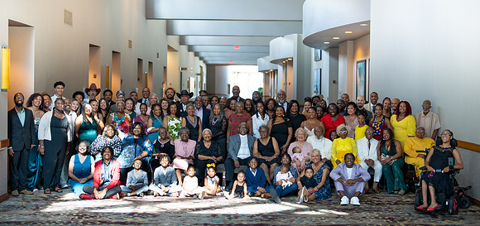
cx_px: 238
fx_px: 705
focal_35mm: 58
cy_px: 100
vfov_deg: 18.2
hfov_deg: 37.6
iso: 160
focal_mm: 50
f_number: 1.2
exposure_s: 1/400
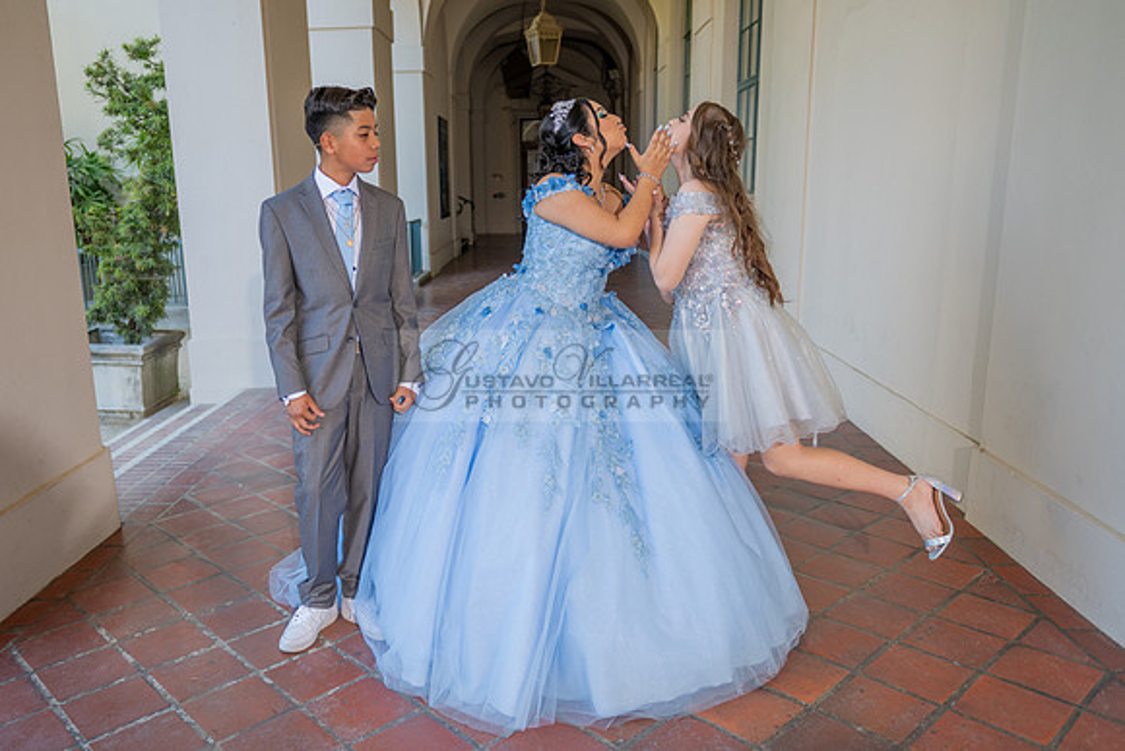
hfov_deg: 64.1
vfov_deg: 45.5
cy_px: 386
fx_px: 895
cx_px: 505
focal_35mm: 29
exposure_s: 1/200
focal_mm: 26
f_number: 3.2
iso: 200
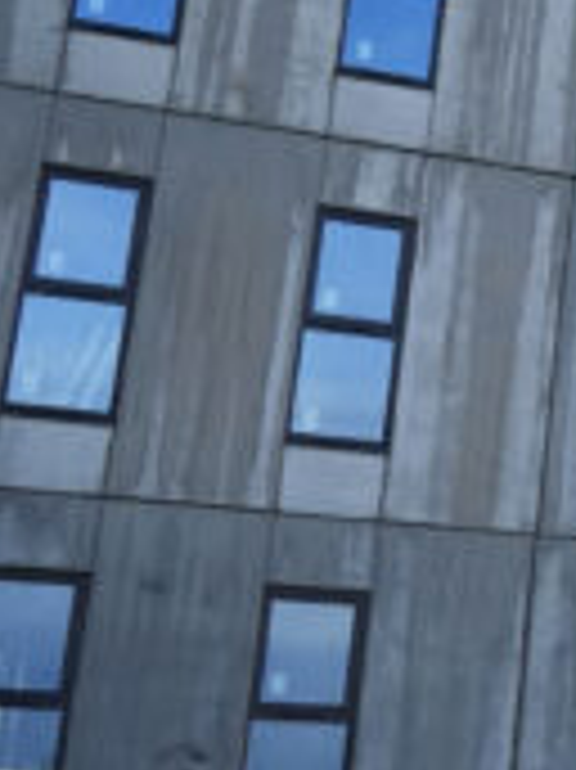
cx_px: 1750
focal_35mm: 116
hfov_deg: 9.7
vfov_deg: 16.9
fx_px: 2577
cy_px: 155
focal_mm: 24
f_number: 10
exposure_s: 1/400
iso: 2000
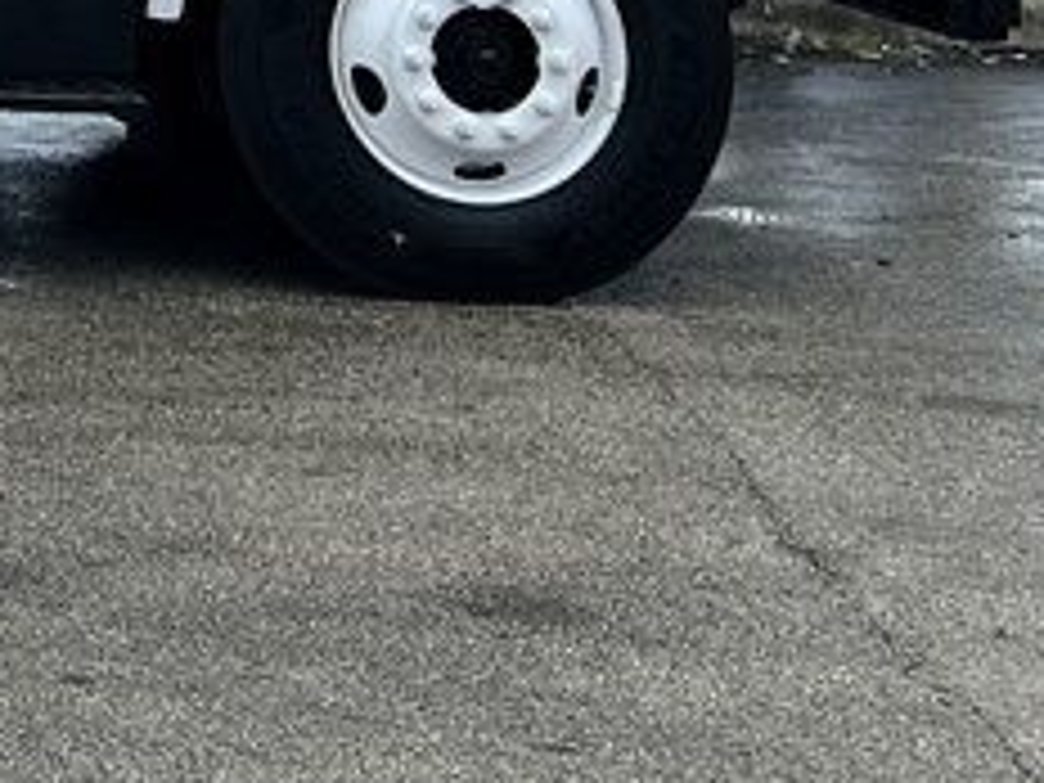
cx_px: -994
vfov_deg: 9.6
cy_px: -896
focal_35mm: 141
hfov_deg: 12.4
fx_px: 4252
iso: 50
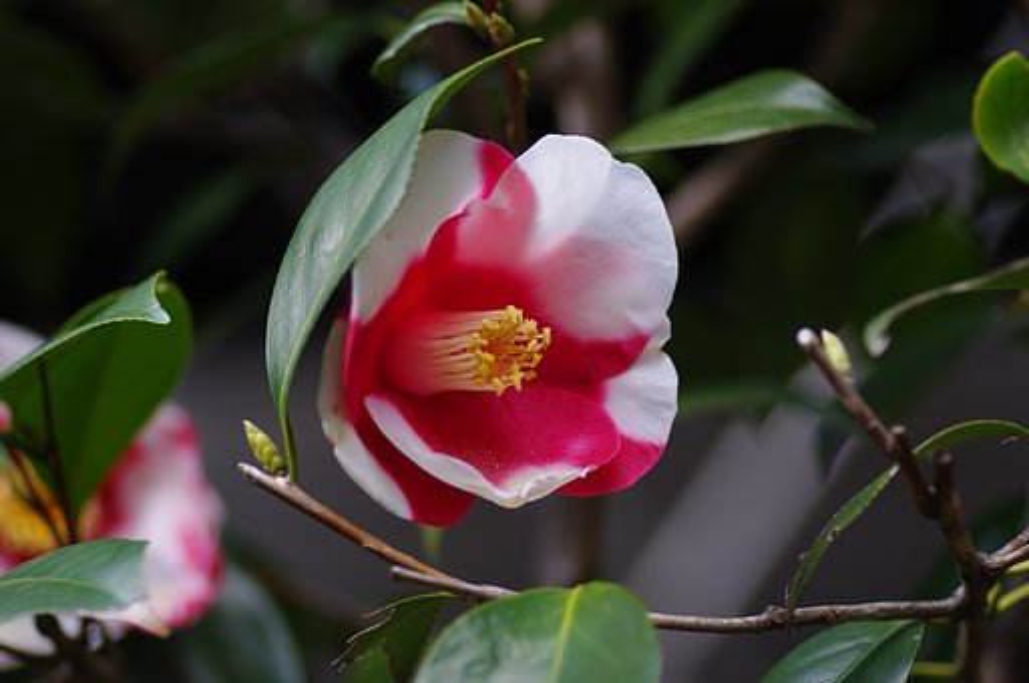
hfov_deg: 13.7
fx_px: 4282
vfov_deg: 9.1
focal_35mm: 150
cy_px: 342
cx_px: 514
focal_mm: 100
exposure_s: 1/125
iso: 100
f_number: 2.8
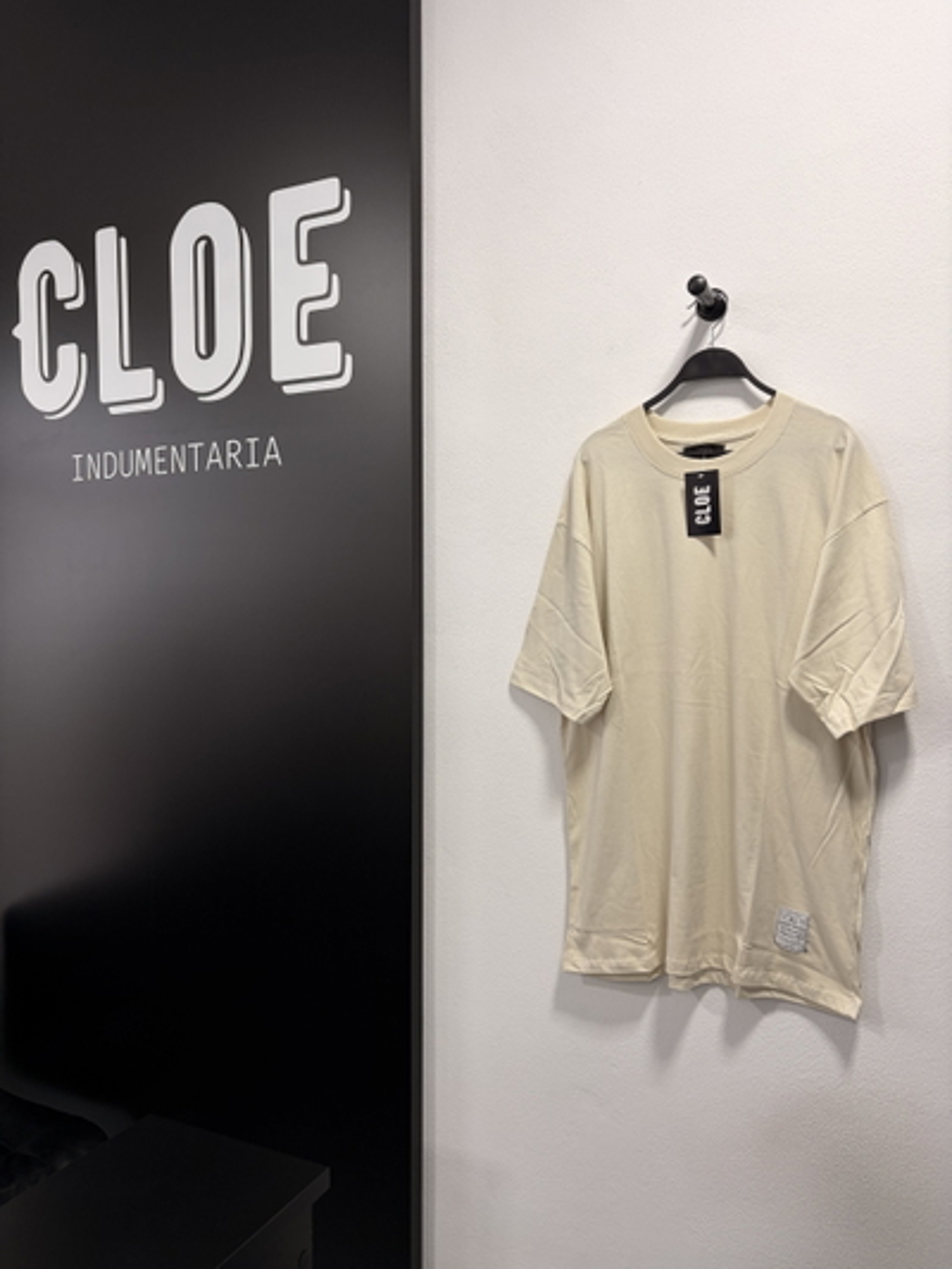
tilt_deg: -1.5
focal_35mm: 26
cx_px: 476
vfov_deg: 67.3
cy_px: 634
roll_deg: -0.5
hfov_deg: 53.1
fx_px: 953
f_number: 1.6
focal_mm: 5.96
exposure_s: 1/50
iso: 64
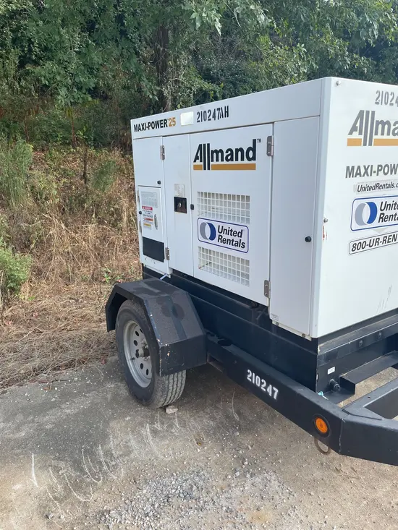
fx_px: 398
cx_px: 199
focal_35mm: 26
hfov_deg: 53.1
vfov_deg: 67.3
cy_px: 265
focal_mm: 4.2
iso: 50
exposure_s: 1/1135
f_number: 1.6
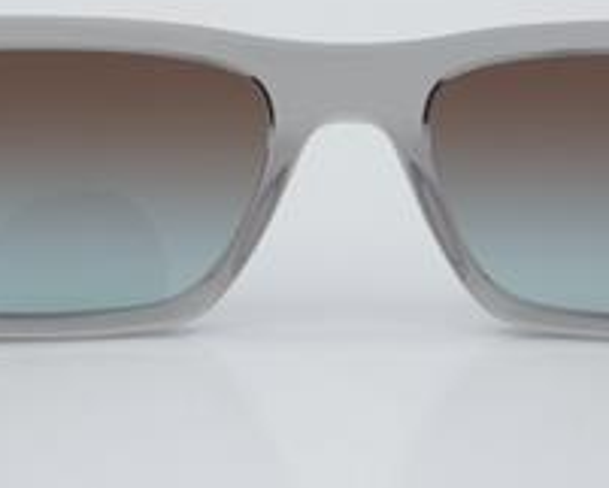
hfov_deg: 12.5
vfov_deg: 10.0
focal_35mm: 154
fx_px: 2776
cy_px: 164
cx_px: 348
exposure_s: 1/3
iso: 100
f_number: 32
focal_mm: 55
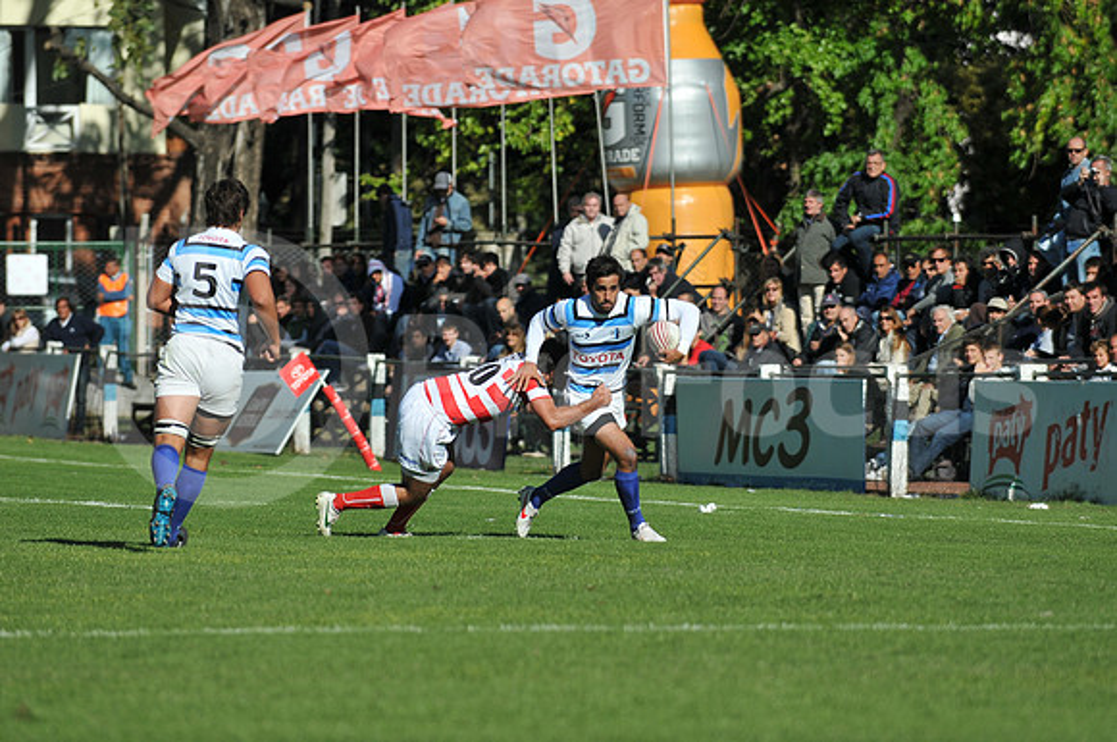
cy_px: 371
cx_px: 558
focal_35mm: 300
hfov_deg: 6.9
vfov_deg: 4.6
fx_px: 9295
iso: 200
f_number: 3.5
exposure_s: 1/4000
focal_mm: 200
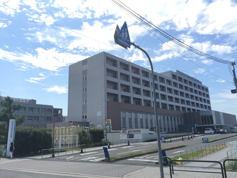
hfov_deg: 61.7
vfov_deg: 48.2
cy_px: 89
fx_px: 199
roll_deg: +1.2
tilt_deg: +14.3
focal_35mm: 29
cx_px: 118
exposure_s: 1/1412
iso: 32
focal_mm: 4.15
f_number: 2.2
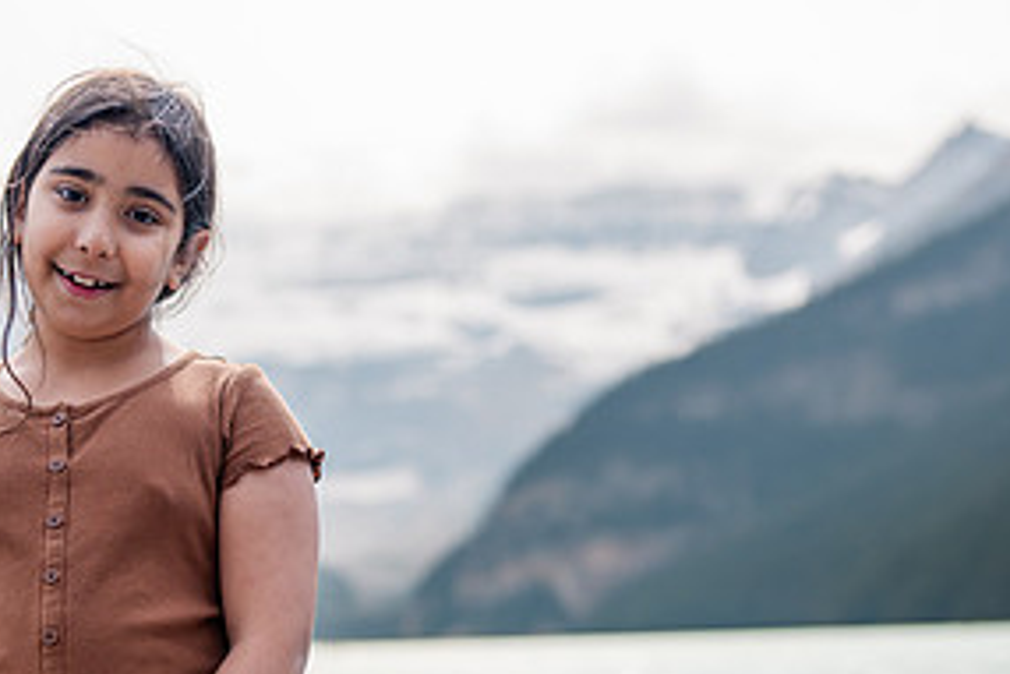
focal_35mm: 71
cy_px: 595
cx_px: 459
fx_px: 1993
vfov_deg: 18.9
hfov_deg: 28.4
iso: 200
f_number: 1.8
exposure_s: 1/5000
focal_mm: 35
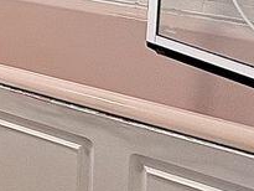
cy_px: -102
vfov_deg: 18.5
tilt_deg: -5.2
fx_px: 514
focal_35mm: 70
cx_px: -202
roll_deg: +0.0
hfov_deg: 20.1
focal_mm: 2.22
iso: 100
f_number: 2.2
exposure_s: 1/99
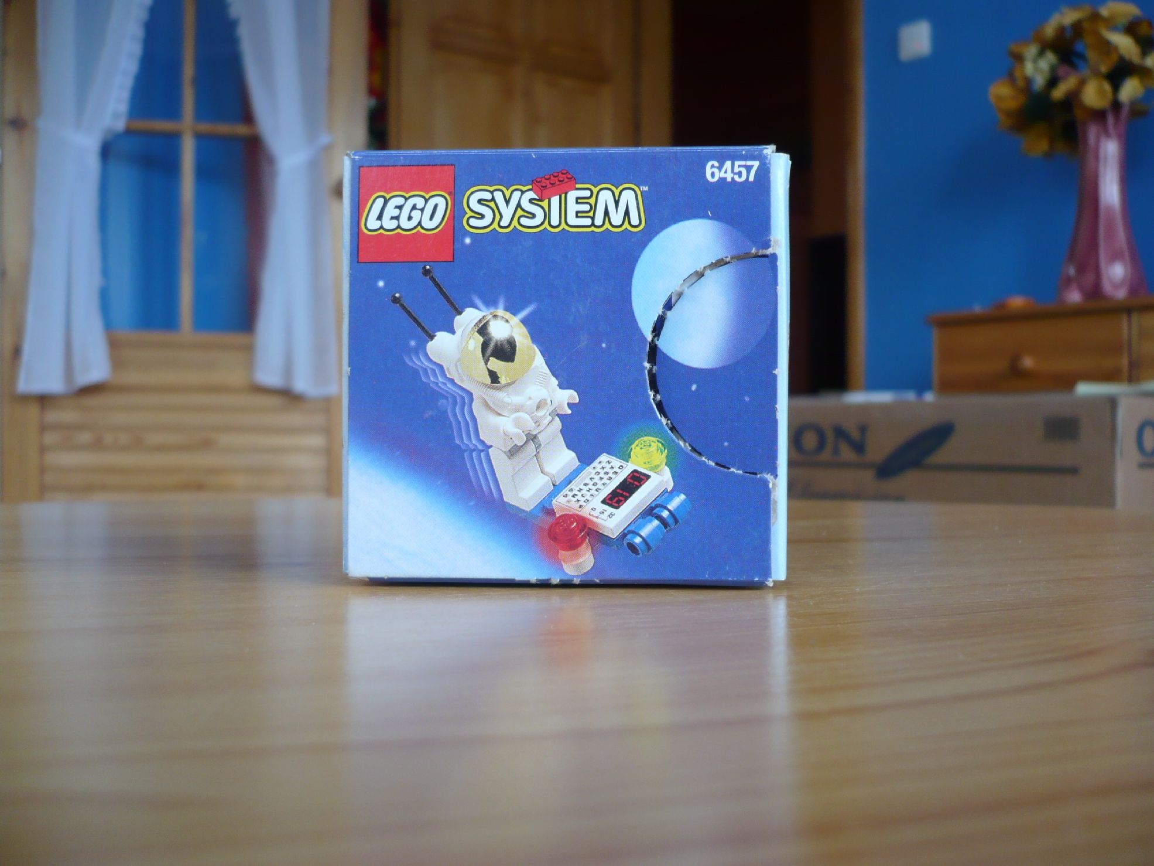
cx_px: 577
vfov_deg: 40.7
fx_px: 1167
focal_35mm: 35
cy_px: 433
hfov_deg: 52.6
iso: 100
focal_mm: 5.8
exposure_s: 1/20
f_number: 2.8
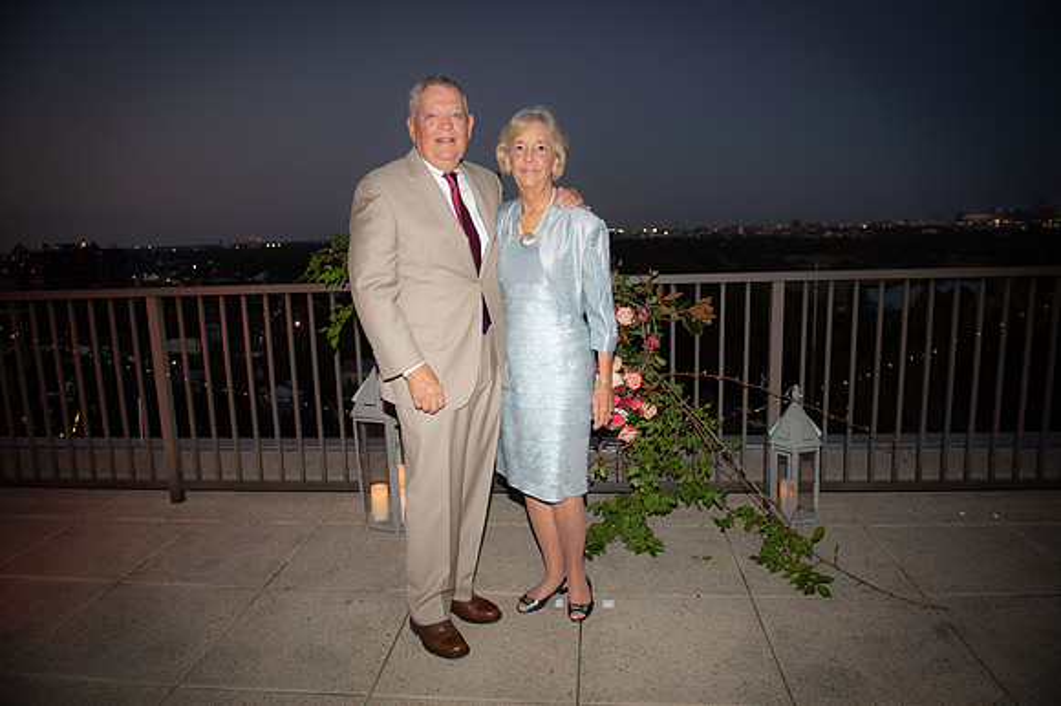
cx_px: 530
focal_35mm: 24
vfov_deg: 53.1
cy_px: 353
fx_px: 707
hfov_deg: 73.8
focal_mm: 24
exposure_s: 1/125
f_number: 4
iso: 1000
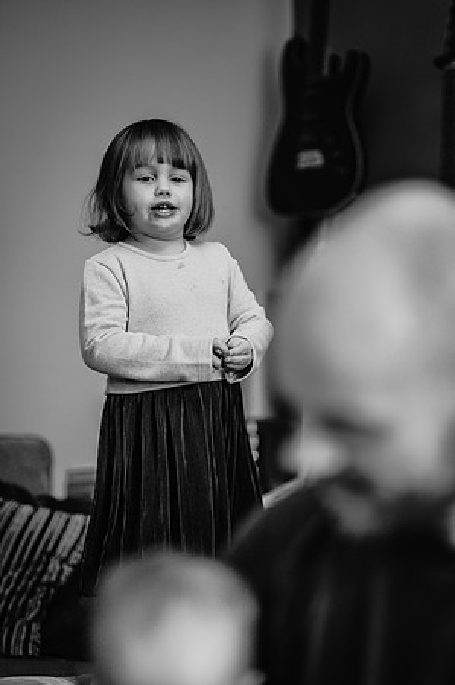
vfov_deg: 23.9
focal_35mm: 85
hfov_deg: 16.0
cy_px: 342
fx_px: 1615
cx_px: 228
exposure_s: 1/160
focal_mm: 85
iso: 320
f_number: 1.8
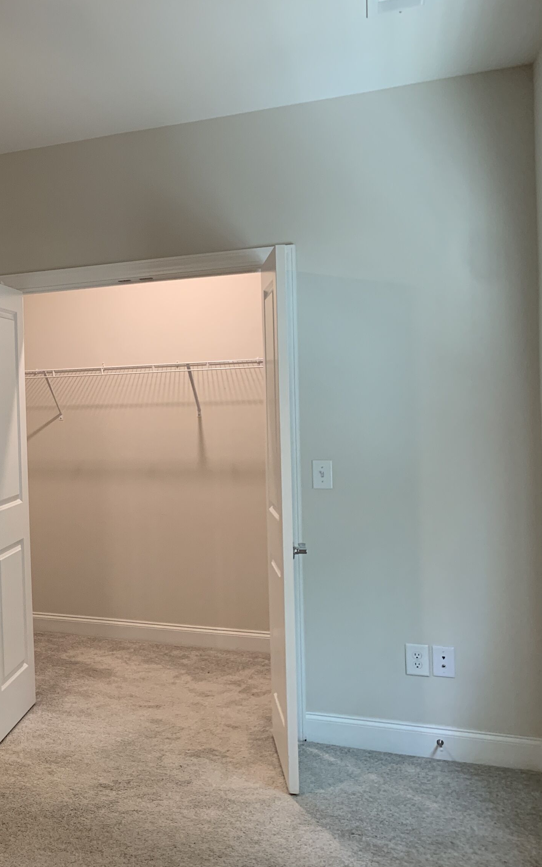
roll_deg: +1.0
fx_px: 874
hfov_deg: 31.1
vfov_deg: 52.7
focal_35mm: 37
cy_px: 435
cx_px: -38
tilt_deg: +0.7
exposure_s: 1/60
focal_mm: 4.25
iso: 125
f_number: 1.8
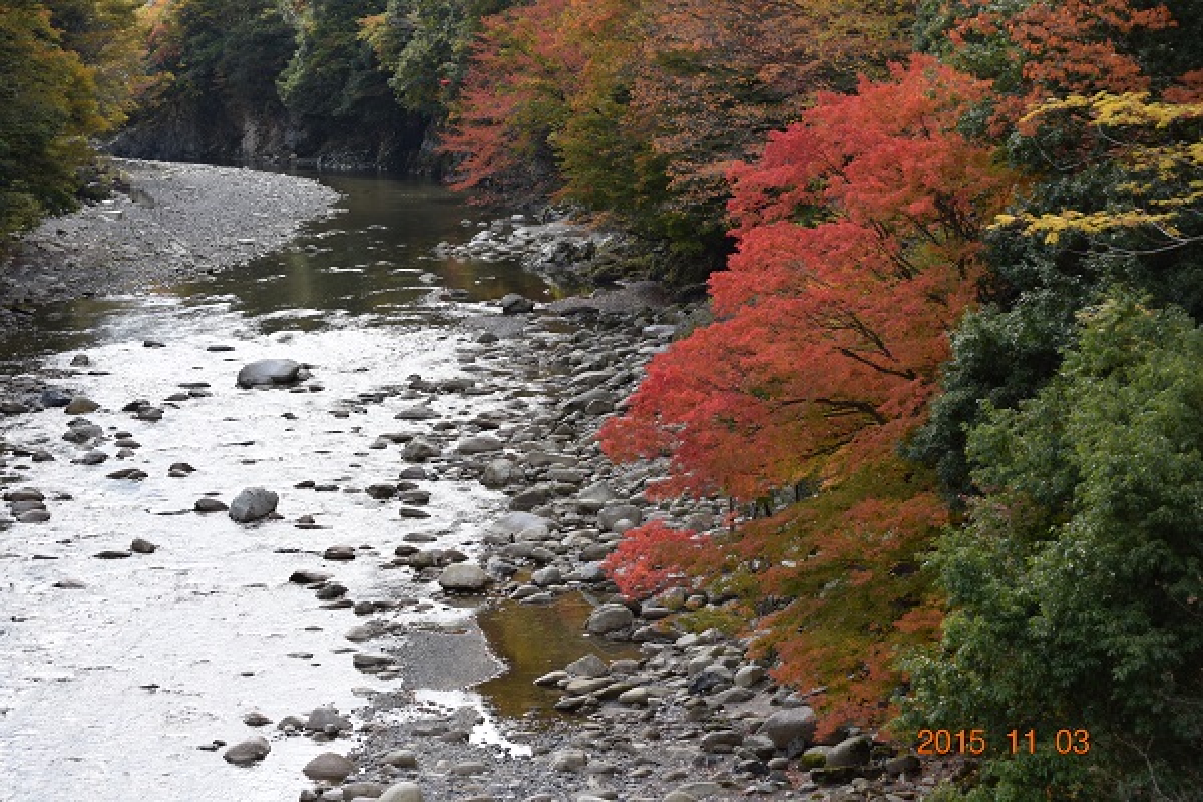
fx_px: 2757
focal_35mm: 82
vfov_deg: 16.6
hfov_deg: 24.6
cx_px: 602
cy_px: 401
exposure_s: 1/250
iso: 280
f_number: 8
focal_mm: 55
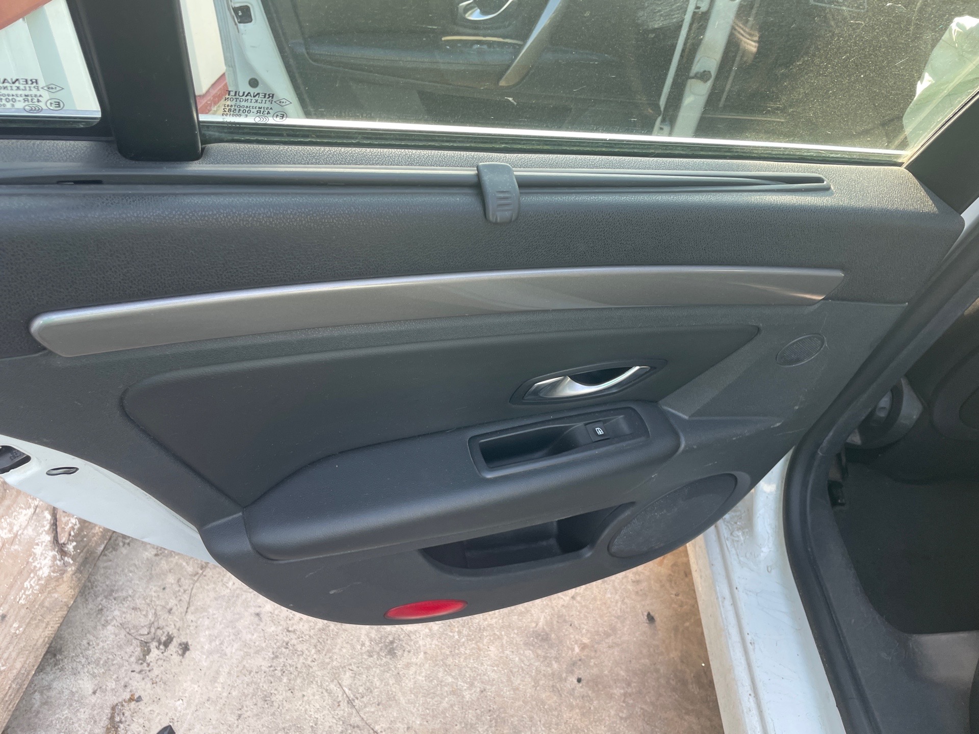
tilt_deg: -41.9
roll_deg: -7.5
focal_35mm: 26
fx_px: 735
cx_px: 490
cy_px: 367
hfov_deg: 67.3
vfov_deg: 53.1
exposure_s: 1/121
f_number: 1.6
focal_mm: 4.2
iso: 50
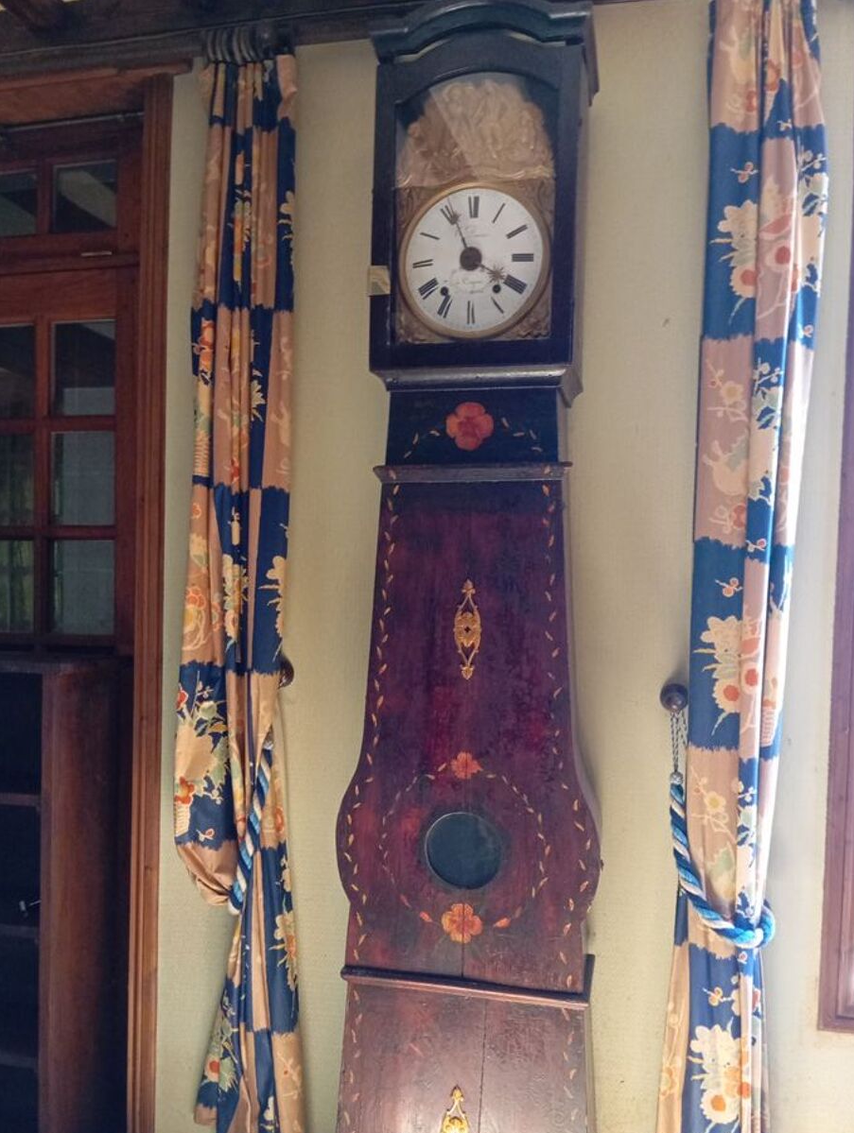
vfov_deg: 58.2
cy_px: 626
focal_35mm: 31
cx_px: 424
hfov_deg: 45.6
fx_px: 1017
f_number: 1.8
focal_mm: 4.22
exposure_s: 1/25
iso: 1240
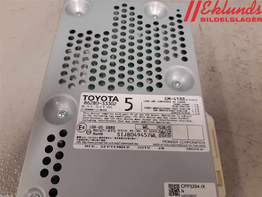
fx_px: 197
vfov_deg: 53.1
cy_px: 98
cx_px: 131
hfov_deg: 67.3
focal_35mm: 26
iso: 160
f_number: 1.7
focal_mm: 3.93
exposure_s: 1/50
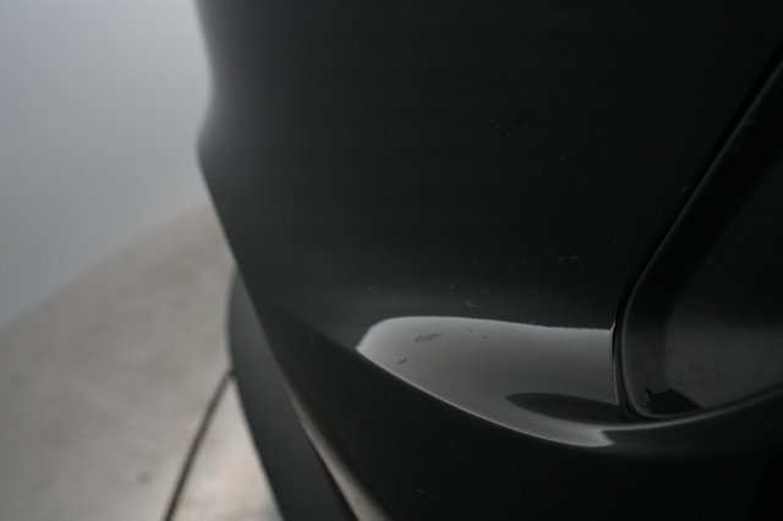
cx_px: 392
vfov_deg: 46.4
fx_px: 609
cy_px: 260
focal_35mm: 28
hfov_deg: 65.5
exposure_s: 1/80
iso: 3200
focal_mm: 28
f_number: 5.6
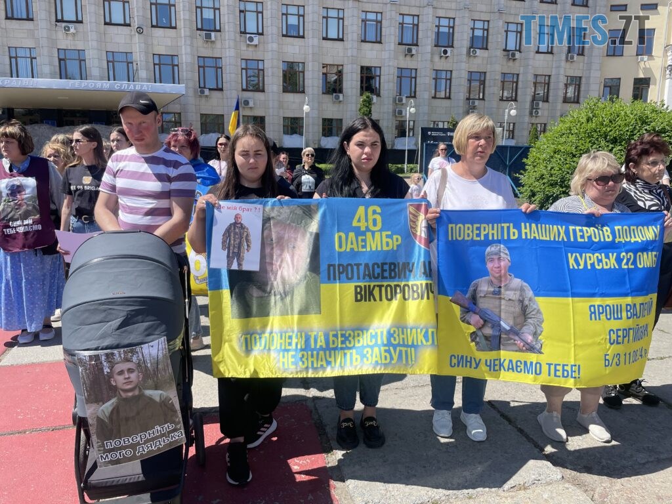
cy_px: 252
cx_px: 336
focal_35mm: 26
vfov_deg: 53.1
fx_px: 505
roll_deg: -0.5
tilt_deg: -7.7
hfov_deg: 67.3
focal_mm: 4.2
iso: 50
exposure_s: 1/3205
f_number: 1.6
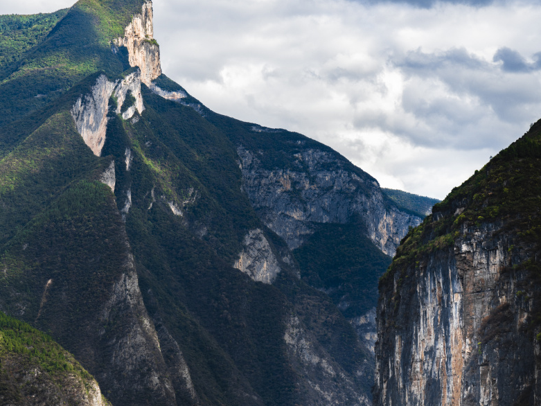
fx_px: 2079
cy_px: 340
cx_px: 274
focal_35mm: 133
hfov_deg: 14.8
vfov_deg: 11.1
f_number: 11
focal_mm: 90
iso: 100
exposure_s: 1/250
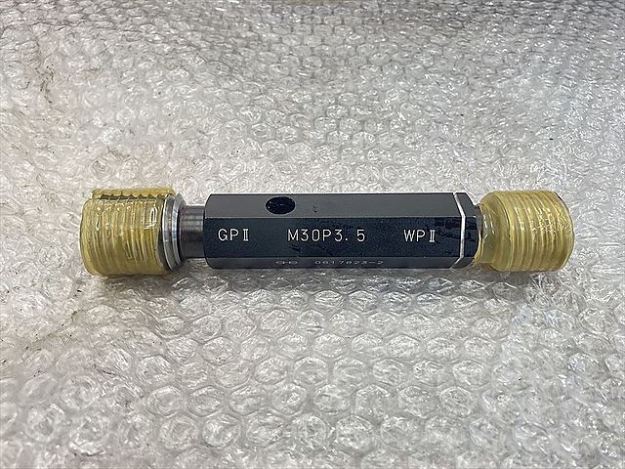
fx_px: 506
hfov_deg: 63.4
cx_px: 312
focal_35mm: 28
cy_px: 234
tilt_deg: -45.2
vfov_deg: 49.7
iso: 160
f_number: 1.8
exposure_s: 1/60
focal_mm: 3.99
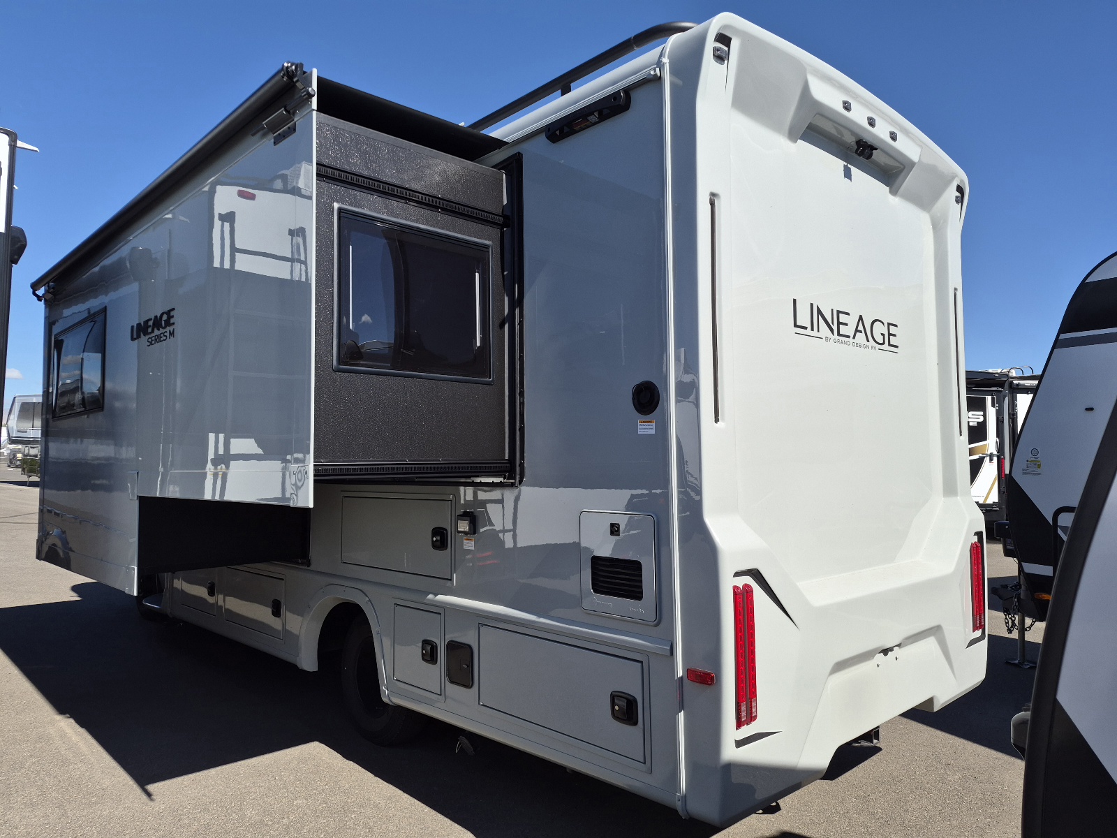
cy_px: 419
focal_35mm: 23
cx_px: 558
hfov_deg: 73.9
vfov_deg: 58.9
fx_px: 742
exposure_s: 1/5000
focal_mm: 5.4
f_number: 1.8
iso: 80
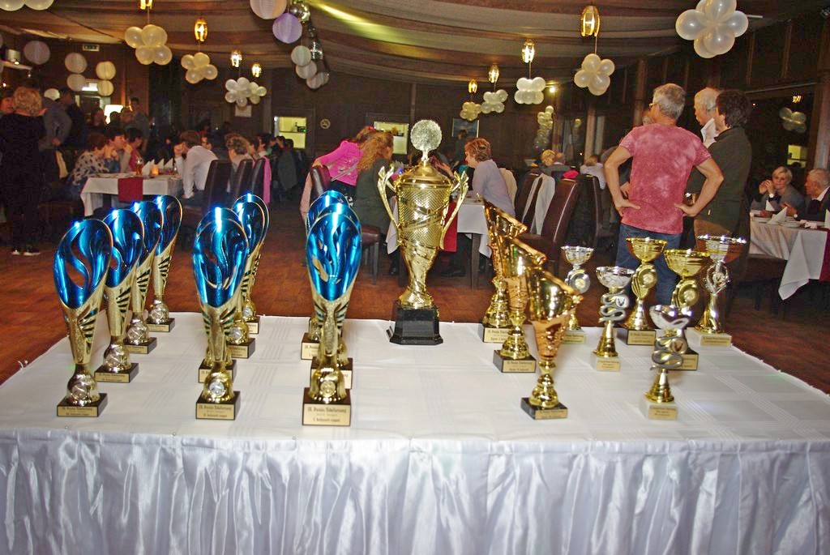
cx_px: 415
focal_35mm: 31
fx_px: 715
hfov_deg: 60.2
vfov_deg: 42.4
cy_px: 278
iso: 400
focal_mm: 21.25
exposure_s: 1/30
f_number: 4
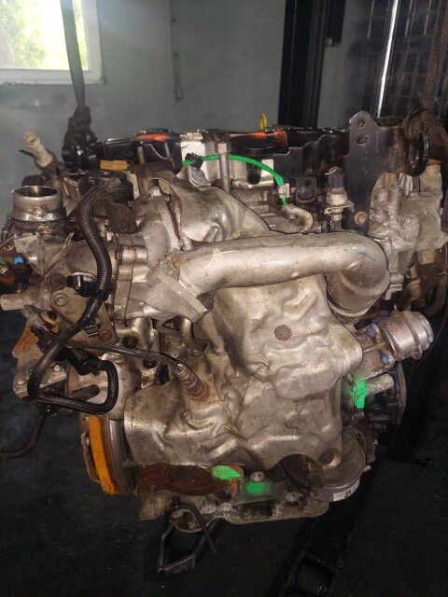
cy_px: 298
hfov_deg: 54.9
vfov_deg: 69.4
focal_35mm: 25
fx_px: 431
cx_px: 224
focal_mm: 5.23
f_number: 1.8
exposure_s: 1/100
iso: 250
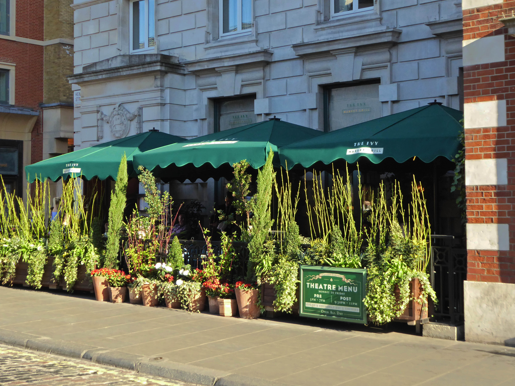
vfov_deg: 26.5
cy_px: 162
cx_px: 273
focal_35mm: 55
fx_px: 818
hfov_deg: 34.9
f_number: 3.9
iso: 320
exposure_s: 1/250
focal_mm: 7.8
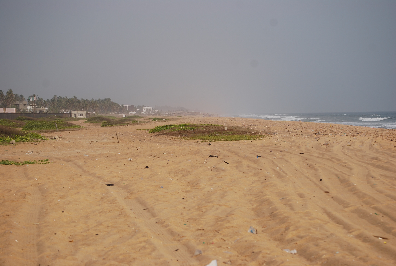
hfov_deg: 17.5
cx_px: 198
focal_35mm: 117
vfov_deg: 11.8
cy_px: 133
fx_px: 1290
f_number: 5.6
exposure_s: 1/500
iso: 100
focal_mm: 78
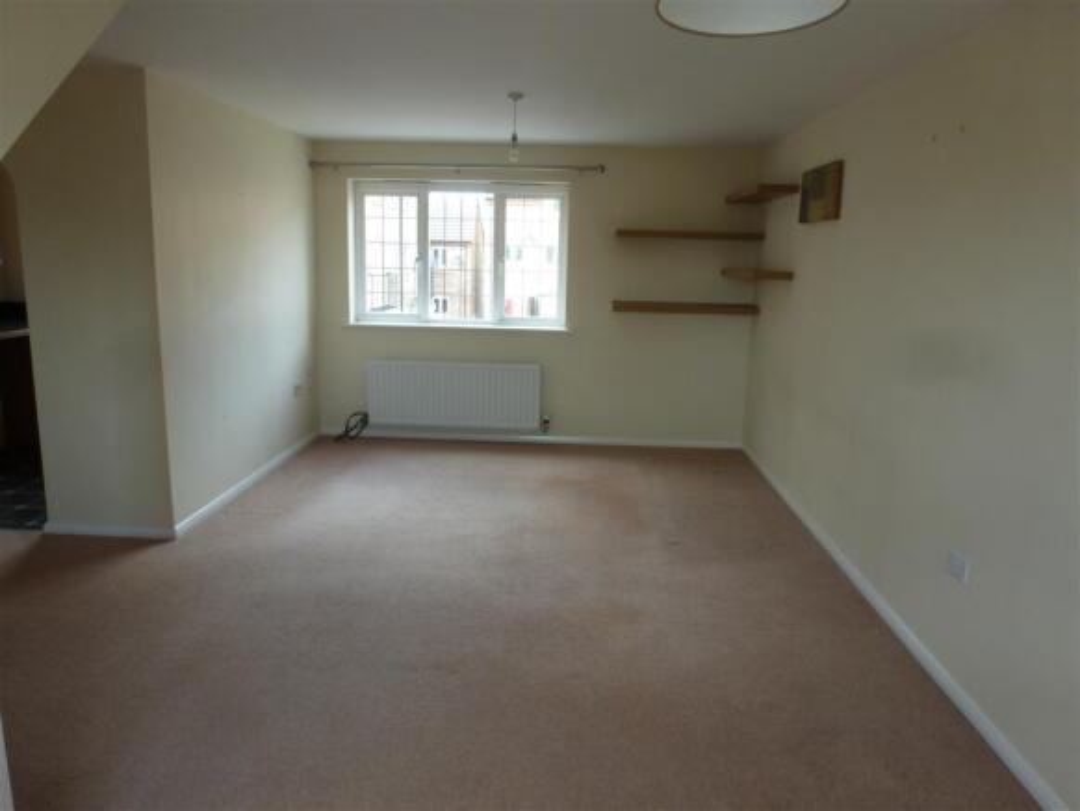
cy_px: 406
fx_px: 749
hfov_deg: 71.6
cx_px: 540
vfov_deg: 56.9
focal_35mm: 24
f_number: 3.3
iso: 160
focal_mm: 4.3
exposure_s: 1/60
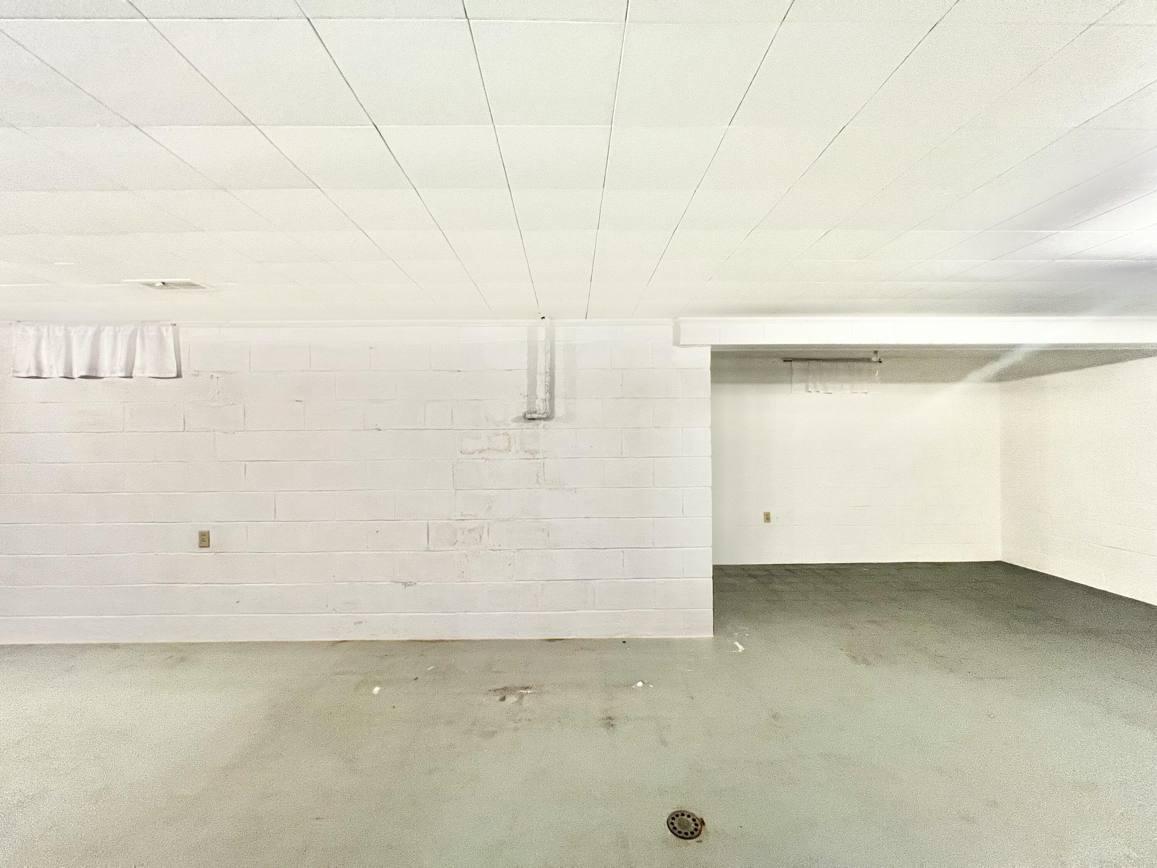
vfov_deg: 89.9
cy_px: 434
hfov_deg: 106.2
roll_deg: +0.9
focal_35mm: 13
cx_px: 578
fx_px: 435
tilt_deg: -0.4
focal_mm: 1.57
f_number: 1.8
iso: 320
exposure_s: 1/60
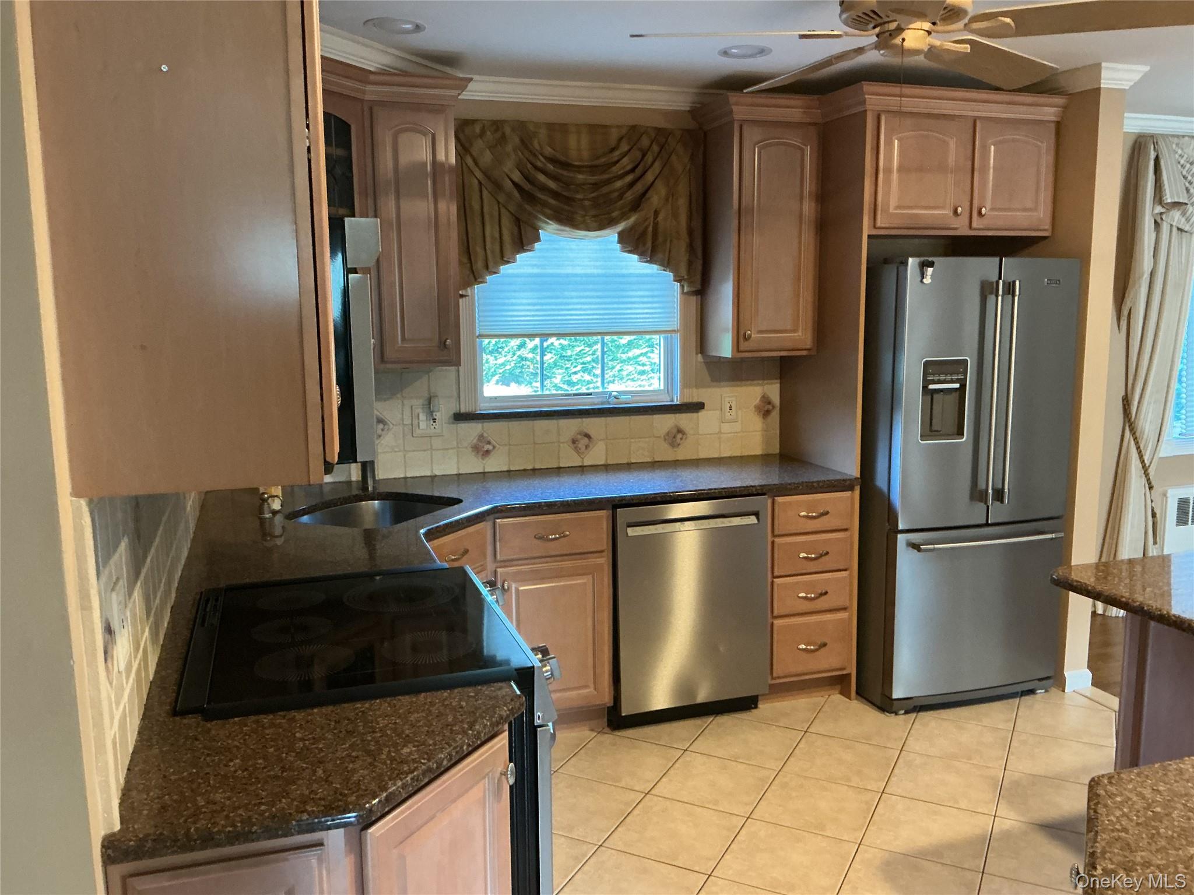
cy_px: 448
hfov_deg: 61.7
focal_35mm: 29
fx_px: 1000
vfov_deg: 48.2
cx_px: 597
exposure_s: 1/40
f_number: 1.8
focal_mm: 3
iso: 320
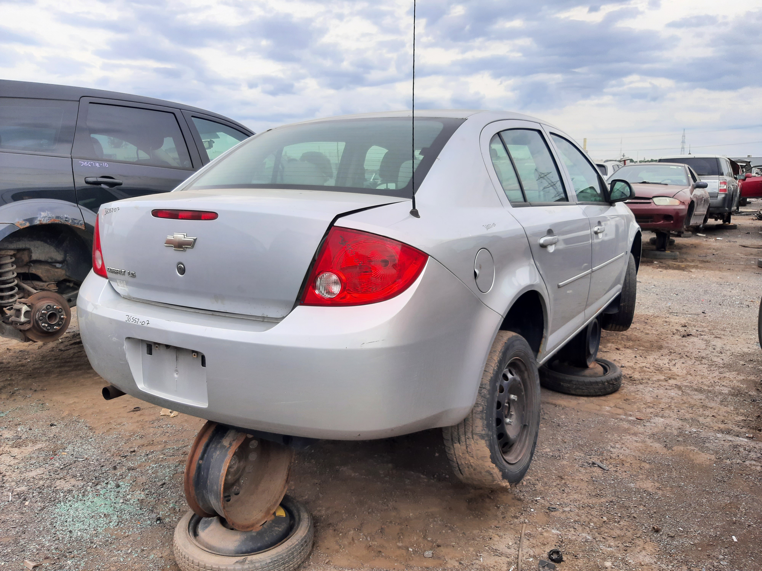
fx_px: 572
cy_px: 286
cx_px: 381
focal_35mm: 26
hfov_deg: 67.3
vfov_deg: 53.1
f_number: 1.7
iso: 40
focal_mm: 3.92
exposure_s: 1/313
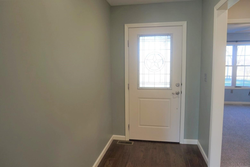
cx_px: 125
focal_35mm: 26
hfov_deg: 70.4
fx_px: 177
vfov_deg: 50.4
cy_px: 84
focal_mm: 17
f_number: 4
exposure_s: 1/60
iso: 200
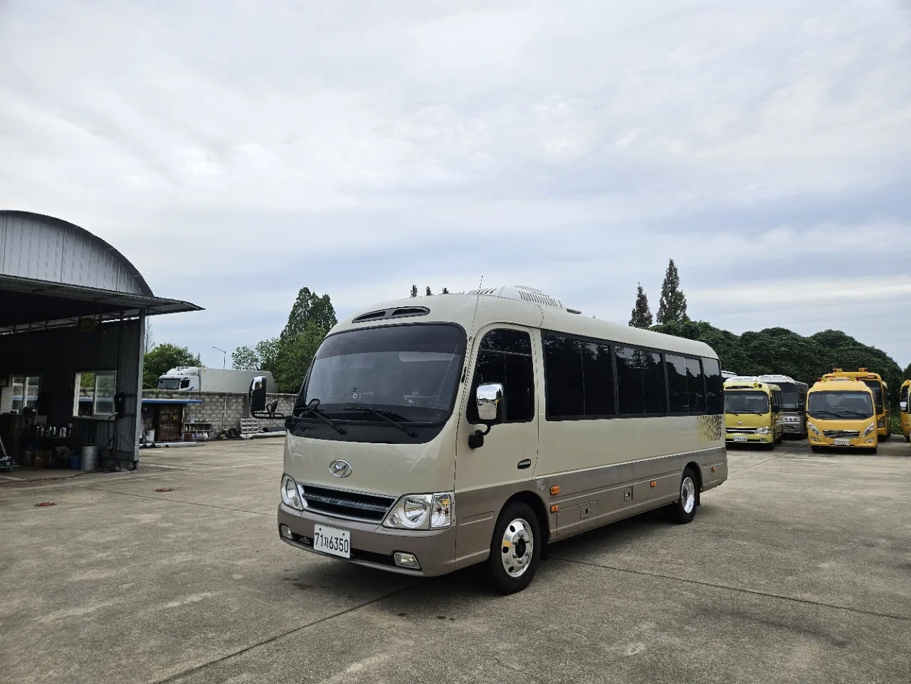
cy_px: 342
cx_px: 456
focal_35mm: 23
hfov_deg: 73.9
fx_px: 605
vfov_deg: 58.9
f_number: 1.8
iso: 25
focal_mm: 5.4
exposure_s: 1/291
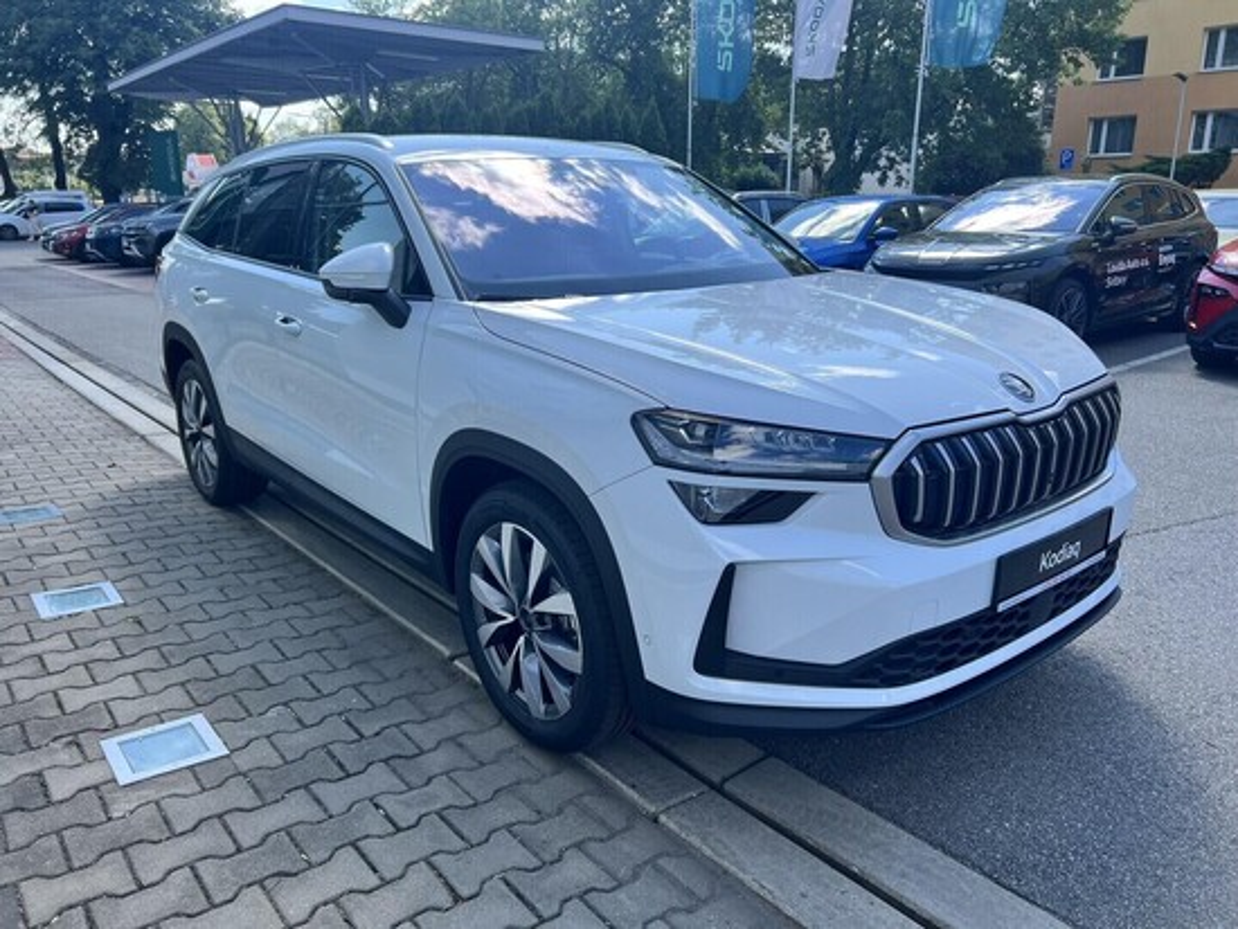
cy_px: 464
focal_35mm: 26
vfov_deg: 53.1
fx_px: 930
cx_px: 619
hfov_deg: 67.3
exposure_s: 1/1377
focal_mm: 5.7
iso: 50
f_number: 1.5
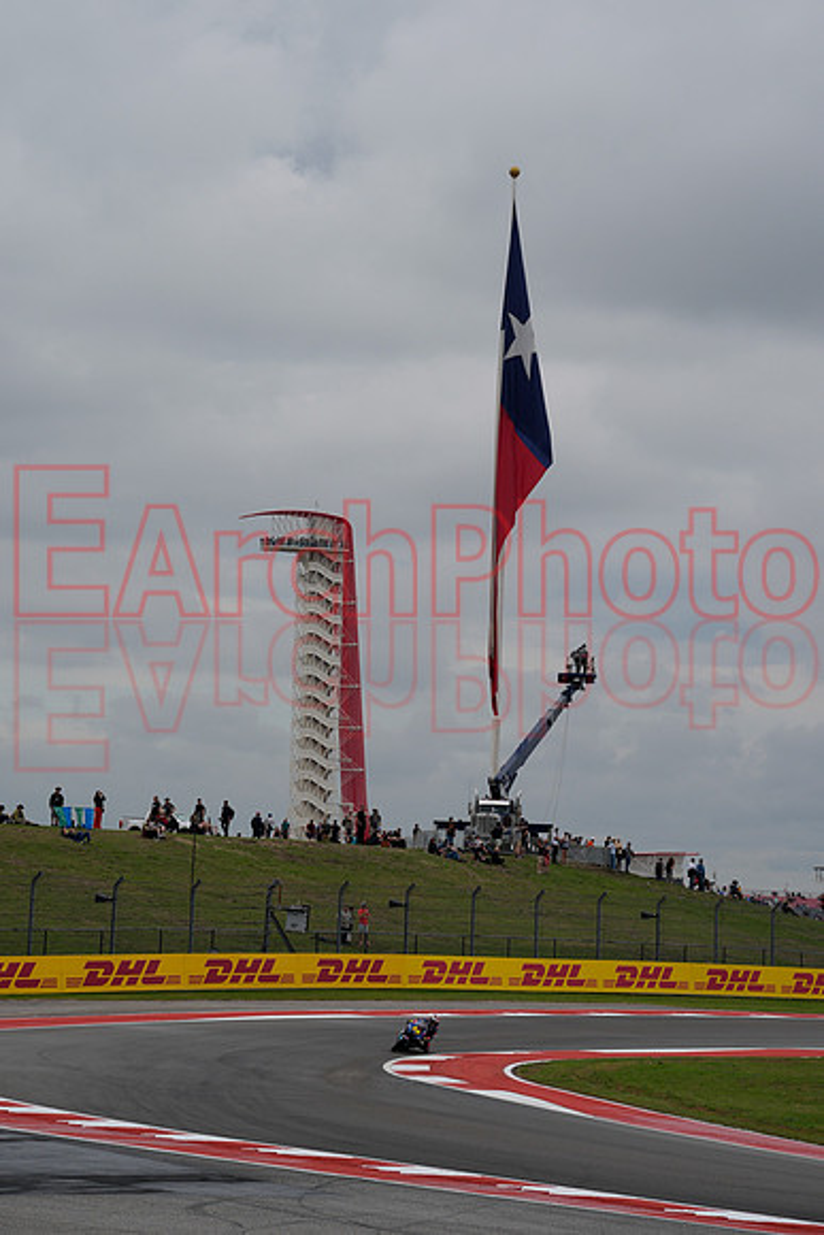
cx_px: 412
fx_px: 4464
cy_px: 618
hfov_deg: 10.5
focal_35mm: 130
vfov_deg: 15.8
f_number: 8
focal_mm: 130.1
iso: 250
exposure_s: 1/1600
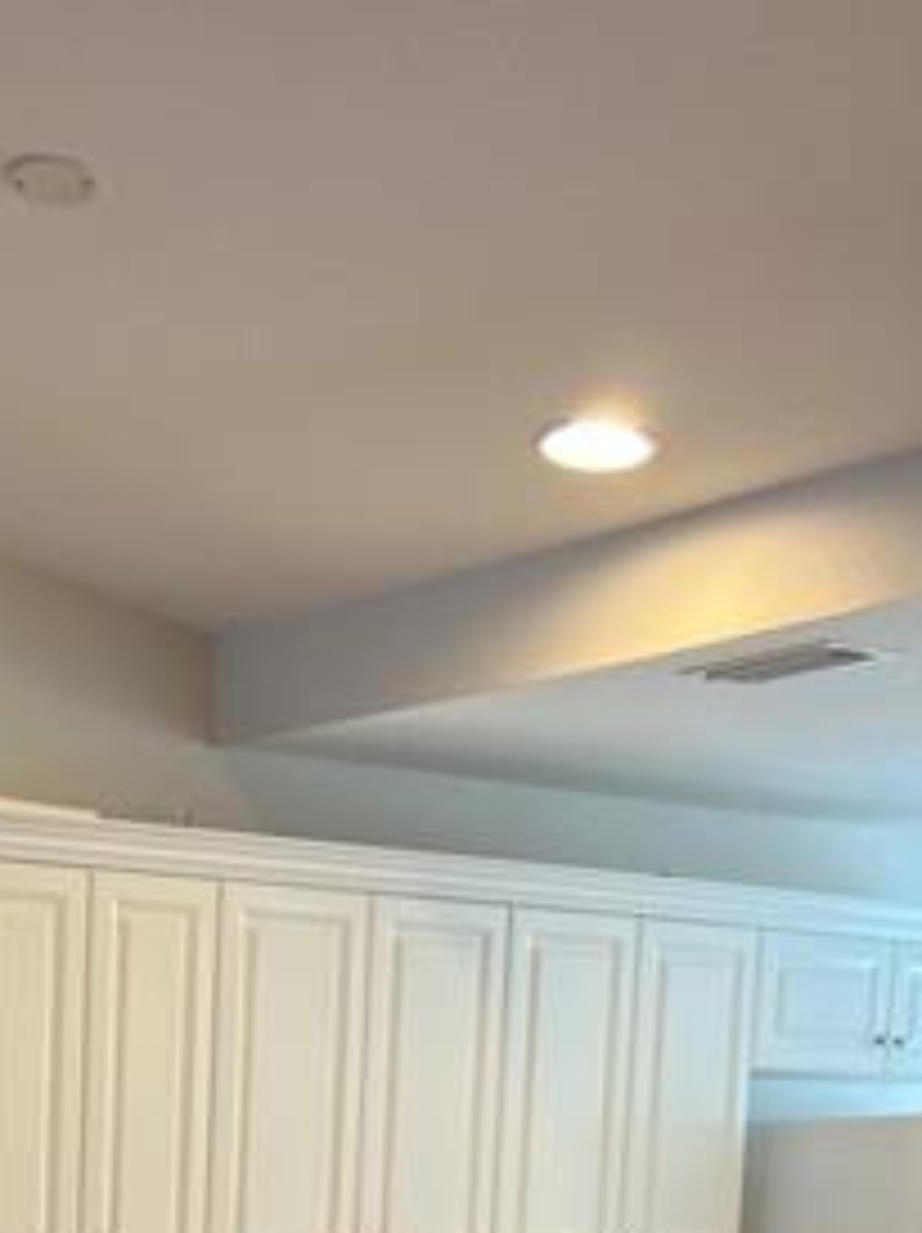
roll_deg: -0.8
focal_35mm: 73
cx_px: -121
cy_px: 1584
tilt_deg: -7.8
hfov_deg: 19.2
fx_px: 2597
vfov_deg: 23.7
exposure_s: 1/120
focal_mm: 5.7
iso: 125
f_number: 1.5
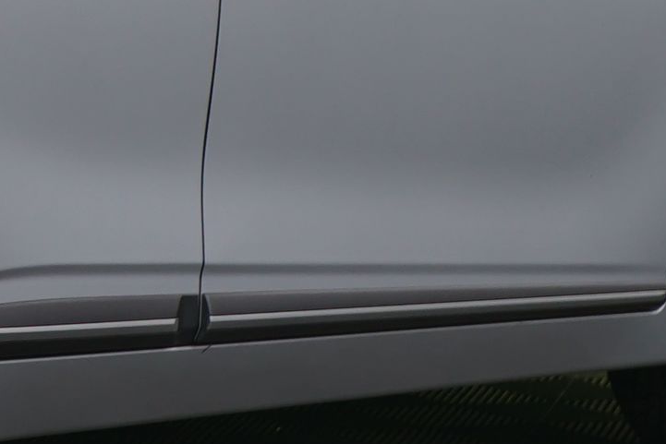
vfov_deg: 5.0
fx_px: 5051
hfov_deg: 7.4
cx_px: -444
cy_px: -282
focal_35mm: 273
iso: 400
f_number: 5
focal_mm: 50
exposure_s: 1/8
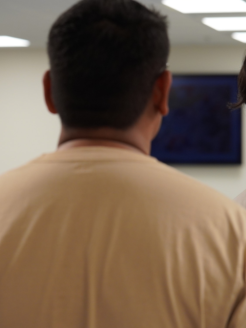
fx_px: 1637
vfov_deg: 11.4
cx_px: -7
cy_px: 159
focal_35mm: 173
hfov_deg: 8.5
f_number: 4
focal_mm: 75
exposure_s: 1/160
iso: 800
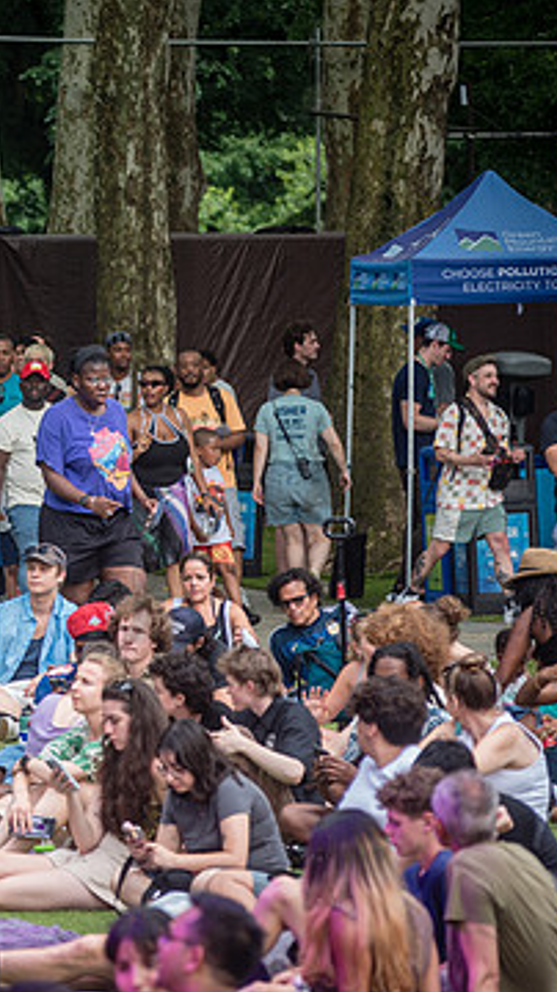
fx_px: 6445
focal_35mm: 245
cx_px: -215
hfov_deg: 4.9
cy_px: 462
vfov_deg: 8.8
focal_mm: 145
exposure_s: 1/200
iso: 250
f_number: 4.5
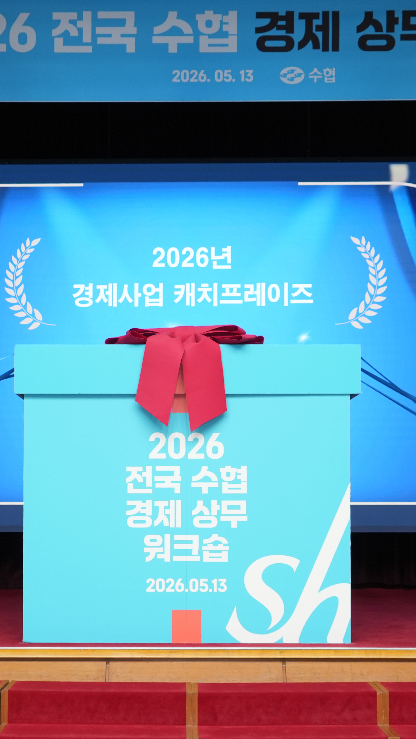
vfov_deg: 39.9
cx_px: 170
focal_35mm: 52
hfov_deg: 23.0
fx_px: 1020
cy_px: 388
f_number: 5.6
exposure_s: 1/125
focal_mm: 30
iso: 1250
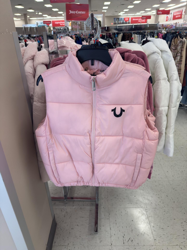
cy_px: 125
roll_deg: +3.4
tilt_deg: -26.2
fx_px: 173
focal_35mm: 24
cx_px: 94
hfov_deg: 56.8
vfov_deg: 71.6
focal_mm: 6.76
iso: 100
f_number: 1.78
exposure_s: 1/120
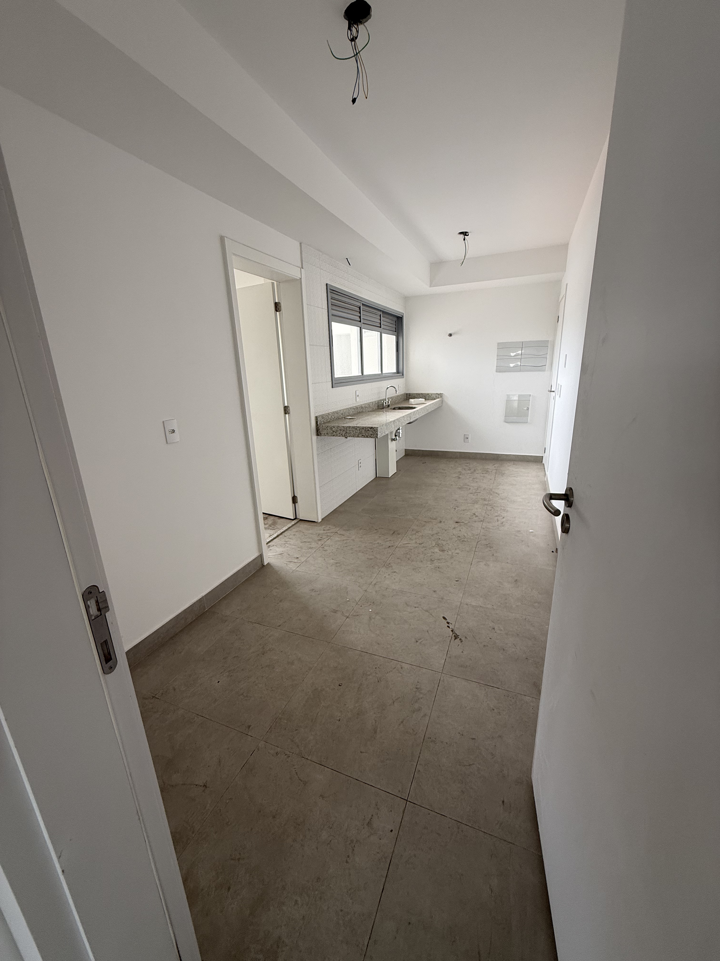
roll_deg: +1.3
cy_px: 480
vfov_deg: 102.1
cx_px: 360
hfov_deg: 85.7
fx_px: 388
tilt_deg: -15.9
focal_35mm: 14
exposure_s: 1/99
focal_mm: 2.22
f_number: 2.2
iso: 100
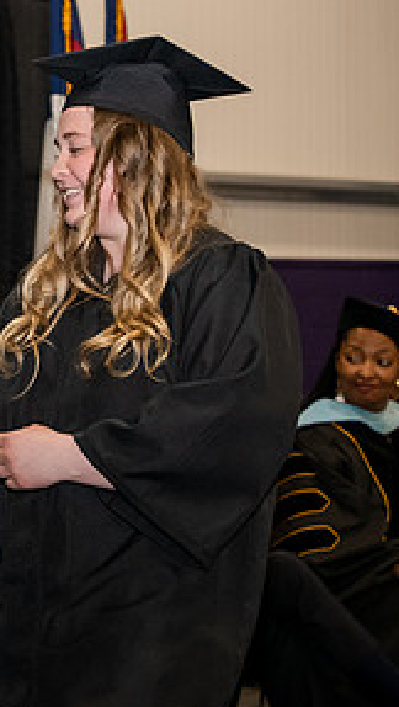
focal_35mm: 148
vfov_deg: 14.5
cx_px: -133
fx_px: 2776
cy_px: 331
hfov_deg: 8.1
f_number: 5.6
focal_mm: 70
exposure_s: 1/200
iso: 2000
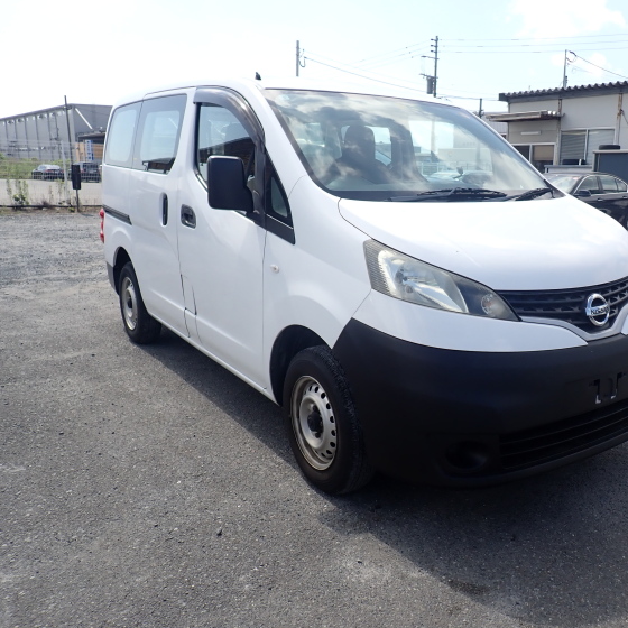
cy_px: 316
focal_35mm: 30
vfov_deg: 54.0
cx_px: 408
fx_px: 616
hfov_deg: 53.2
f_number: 2.8
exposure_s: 1/800
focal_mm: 4.5
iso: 100
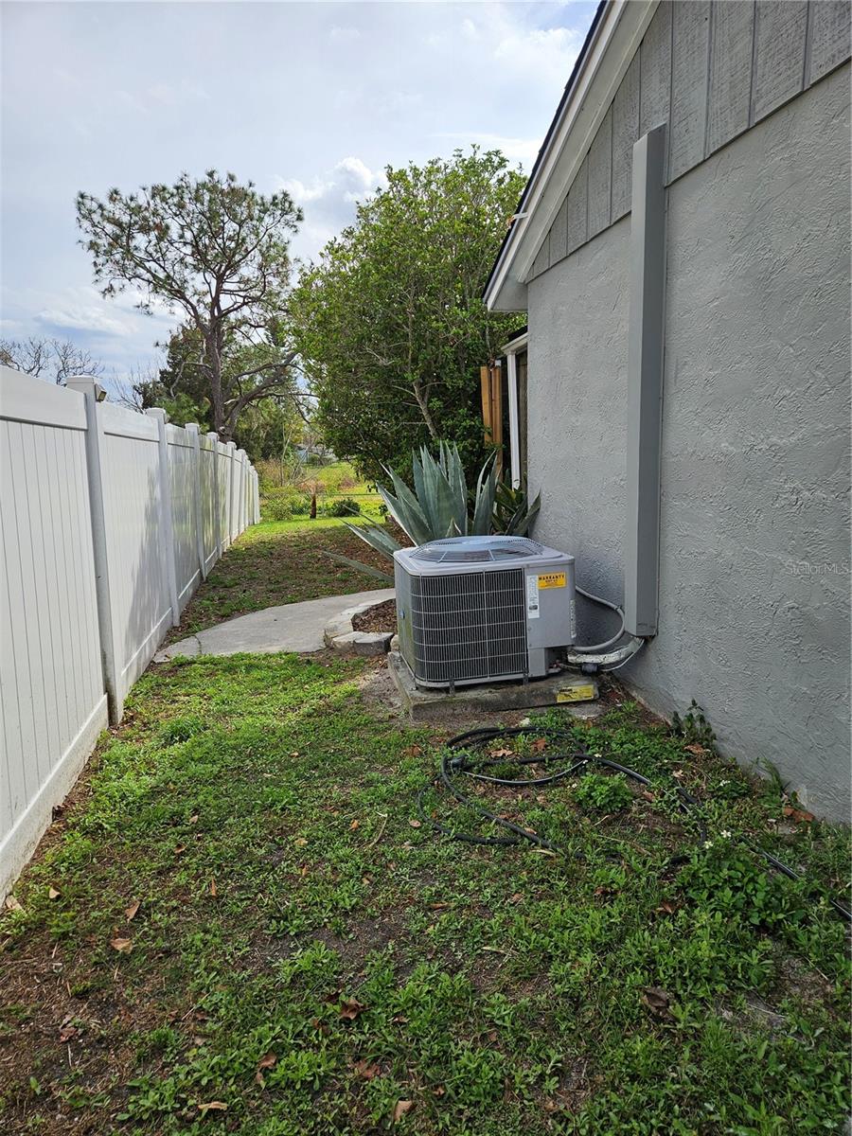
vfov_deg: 73.9
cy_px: 568
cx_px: 426
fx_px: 755
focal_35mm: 23
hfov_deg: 58.9
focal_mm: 5.4
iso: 25
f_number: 1.8
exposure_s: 1/1765
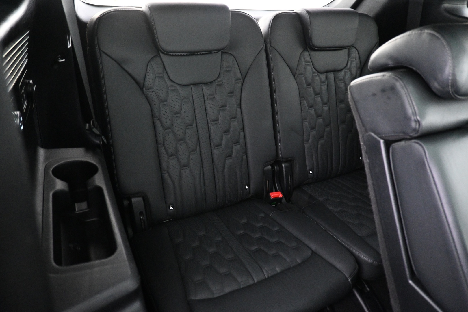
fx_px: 312
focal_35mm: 24
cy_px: 156
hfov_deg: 73.7
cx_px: 234
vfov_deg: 53.1
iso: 4000
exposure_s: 1/4
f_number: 3.5
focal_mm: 16
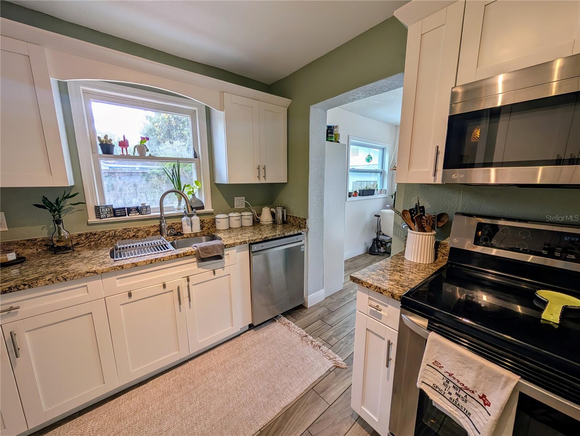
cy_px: 218
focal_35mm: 12
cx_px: 290
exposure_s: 1/120
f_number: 1.7
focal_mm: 2.02
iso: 65
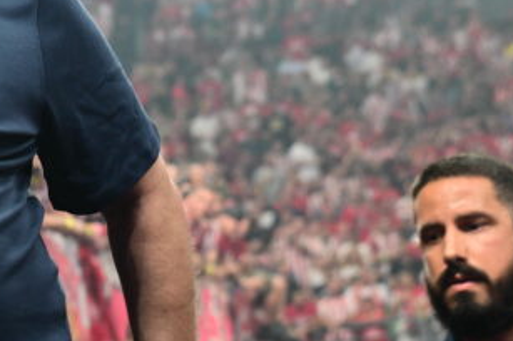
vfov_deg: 10.0
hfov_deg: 14.0
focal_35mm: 137
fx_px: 1950
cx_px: -254
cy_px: 102
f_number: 2.8
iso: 1000
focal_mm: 35
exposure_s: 1/80
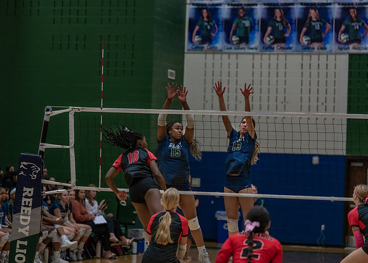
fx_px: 1369
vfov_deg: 11.0
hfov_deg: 15.3
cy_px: 132
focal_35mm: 131
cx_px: 184
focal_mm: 125
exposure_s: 1/1000
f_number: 2.8
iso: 2500
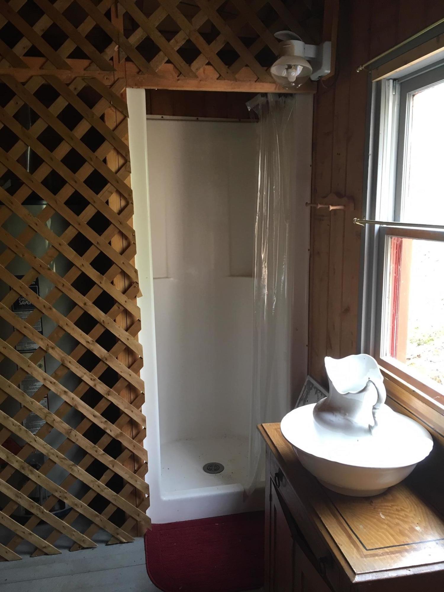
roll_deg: +0.8
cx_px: 222
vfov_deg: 61.7
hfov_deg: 48.2
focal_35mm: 29
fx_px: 496
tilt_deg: -8.9
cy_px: 296
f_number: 2.2
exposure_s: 1/30
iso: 80
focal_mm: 4.15
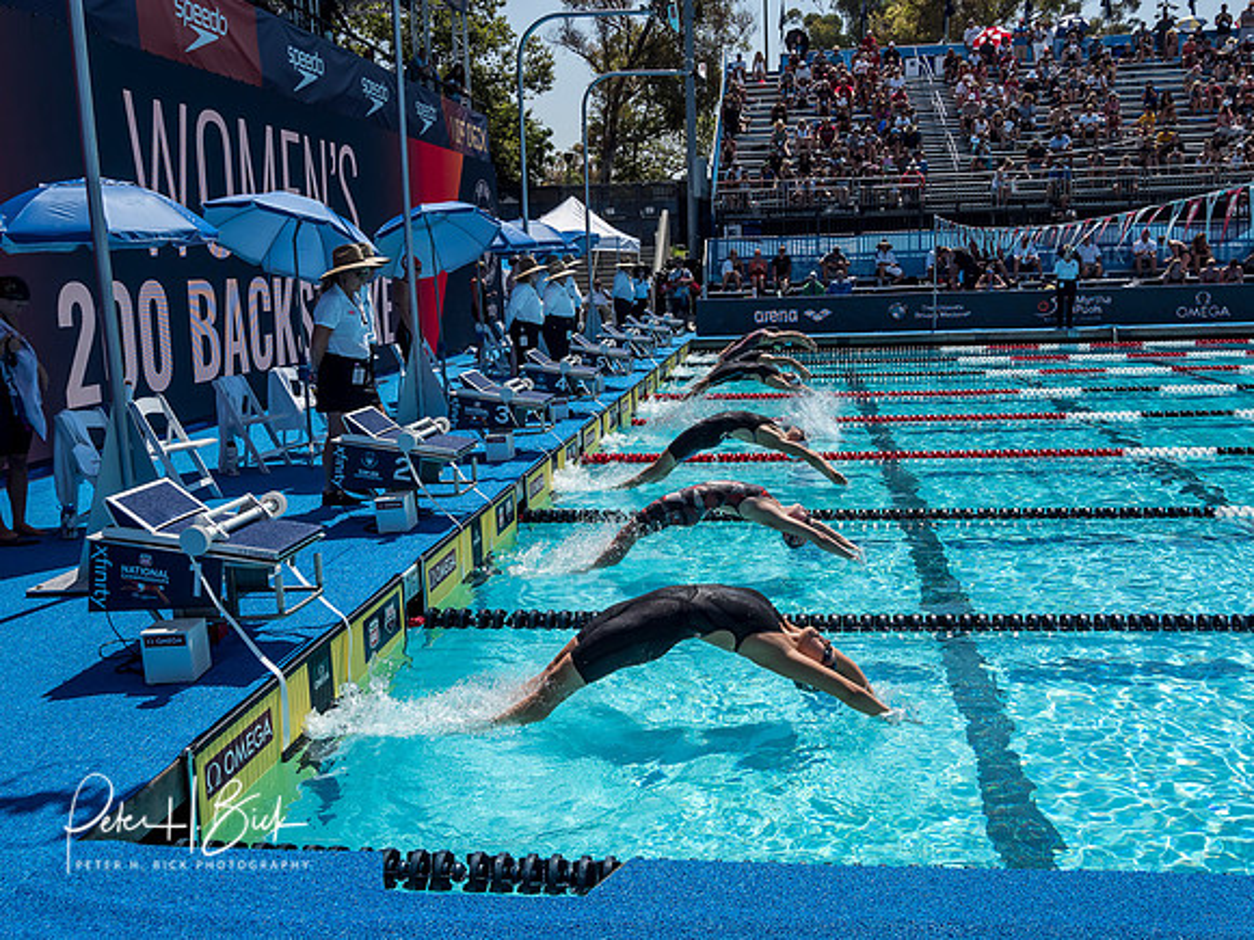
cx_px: 627
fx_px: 1250
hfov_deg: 53.3
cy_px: 470
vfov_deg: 41.2
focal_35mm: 34
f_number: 6.3
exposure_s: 1/1600
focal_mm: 16
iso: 250
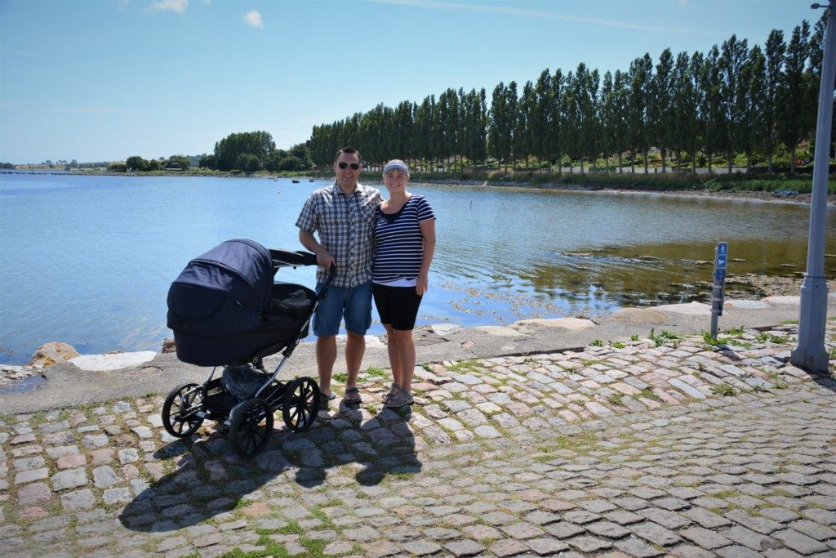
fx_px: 766
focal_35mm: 33
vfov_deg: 40.0
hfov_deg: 57.2
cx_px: 418
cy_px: 279
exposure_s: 1/320
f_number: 9
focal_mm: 22
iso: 100
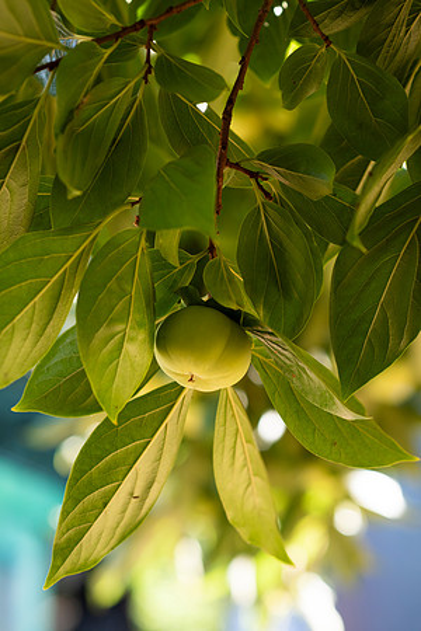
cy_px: 316
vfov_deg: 23.9
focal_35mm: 85
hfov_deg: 16.1
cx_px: 210
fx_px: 1491
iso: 400
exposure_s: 1/320
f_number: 3.2
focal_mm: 85
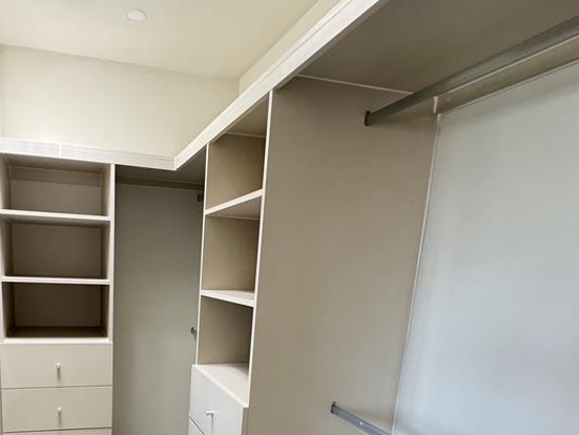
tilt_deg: -11.2
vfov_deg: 49.8
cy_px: 351
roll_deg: -2.2
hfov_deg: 64.6
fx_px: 435
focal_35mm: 26
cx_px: 171
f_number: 2.2
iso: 320
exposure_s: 1/60
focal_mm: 2.22
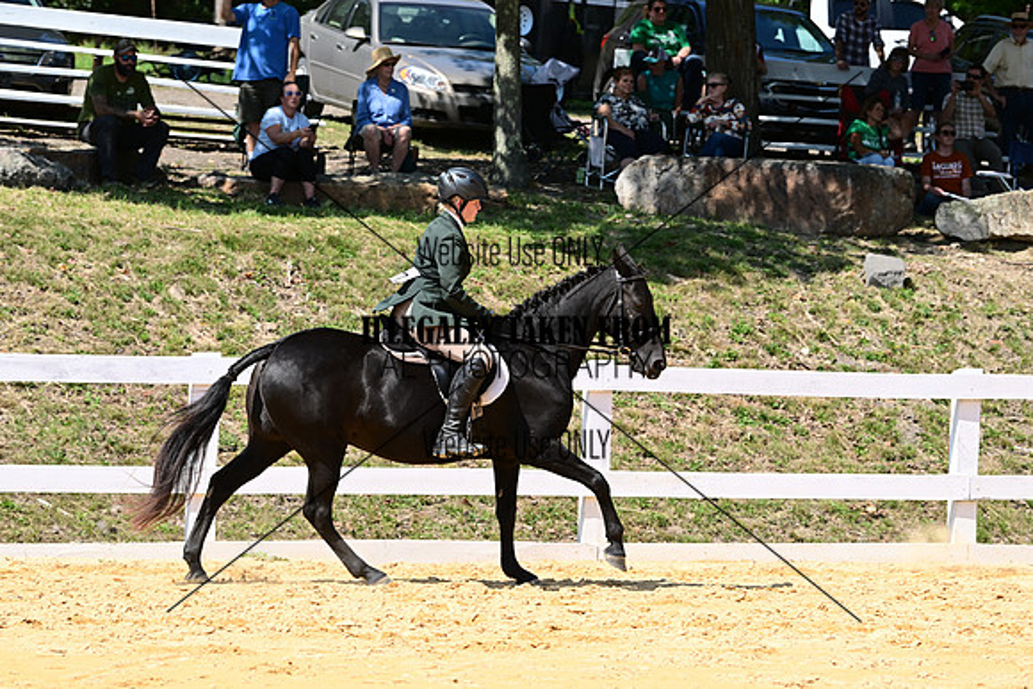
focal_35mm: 140
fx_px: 4018
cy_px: 344
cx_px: 516
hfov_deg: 14.7
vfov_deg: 9.8
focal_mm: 140
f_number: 6.3
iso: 200
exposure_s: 1/664
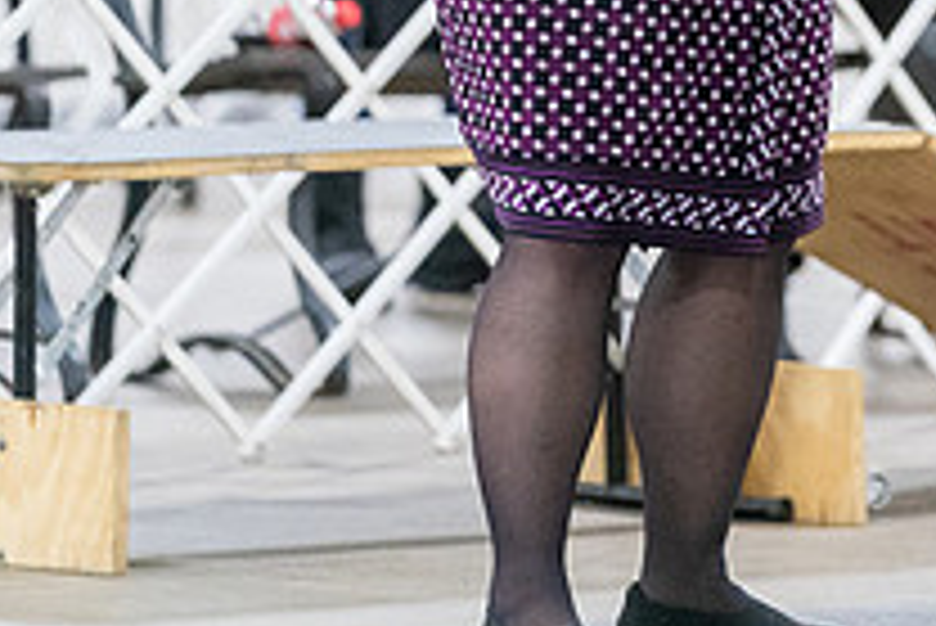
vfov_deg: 3.0
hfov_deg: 4.4
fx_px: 12124
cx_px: 972
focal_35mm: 466
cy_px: -137
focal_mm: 167
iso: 8000
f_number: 2.8
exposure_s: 1/250
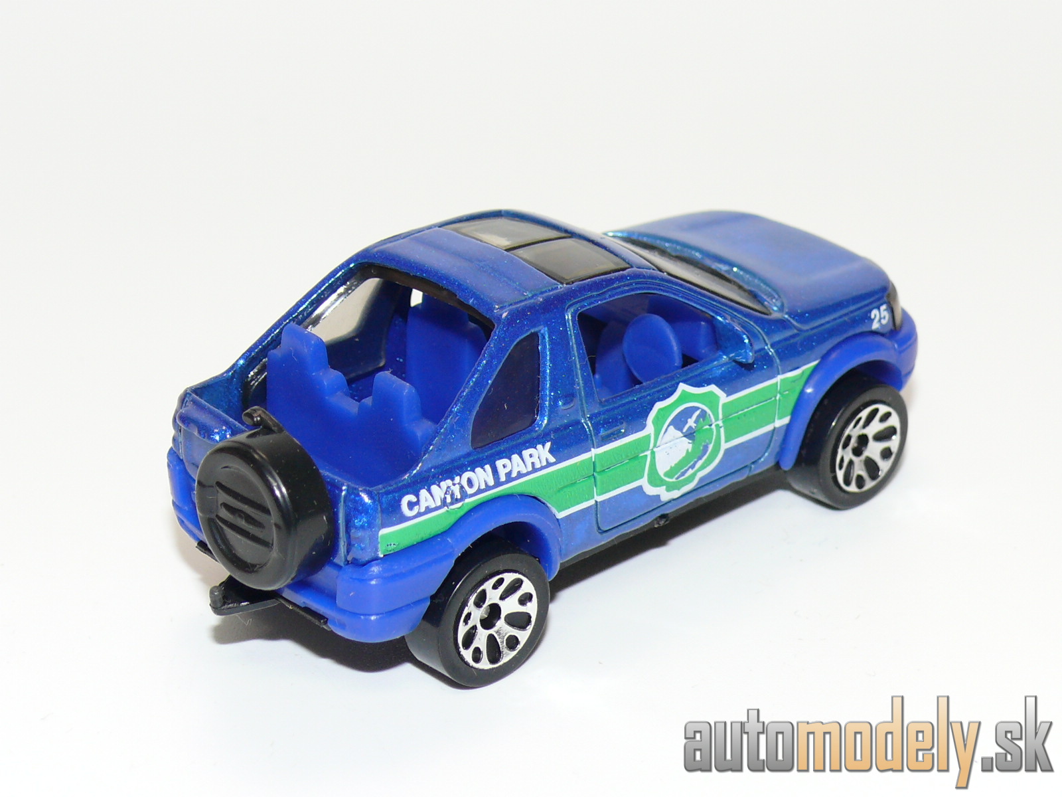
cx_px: 531
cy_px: 398
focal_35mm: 103
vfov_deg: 14.4
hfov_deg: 19.1
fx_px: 3160
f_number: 4
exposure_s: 1/30
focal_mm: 13.5
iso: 100
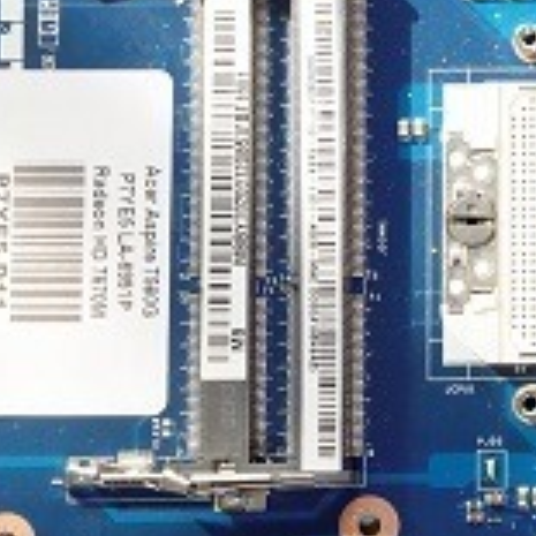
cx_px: 889
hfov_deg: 11.2
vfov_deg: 11.8
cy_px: 287
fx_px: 2593
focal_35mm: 148
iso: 100
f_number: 8
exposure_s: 1/10
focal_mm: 24
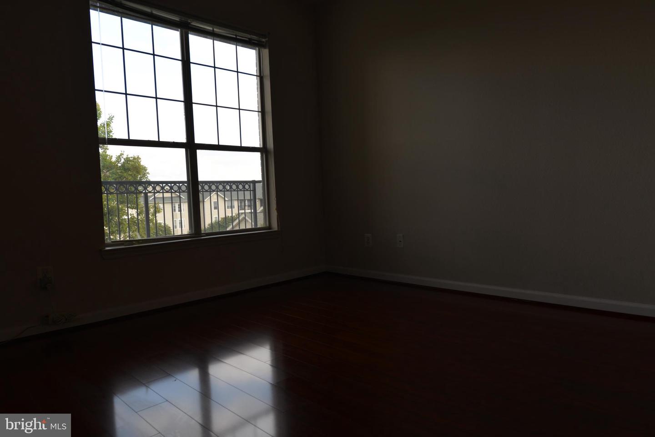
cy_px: 218
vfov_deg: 53.2
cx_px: 328
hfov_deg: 73.7
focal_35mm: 24
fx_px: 437
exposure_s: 1/160
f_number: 6.3
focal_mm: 24
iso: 200
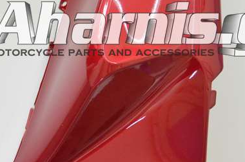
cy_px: 29
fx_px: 1033
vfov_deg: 9.0
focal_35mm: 152
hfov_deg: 13.5
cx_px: 72
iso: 1600
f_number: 5
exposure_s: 1/100
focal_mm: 34
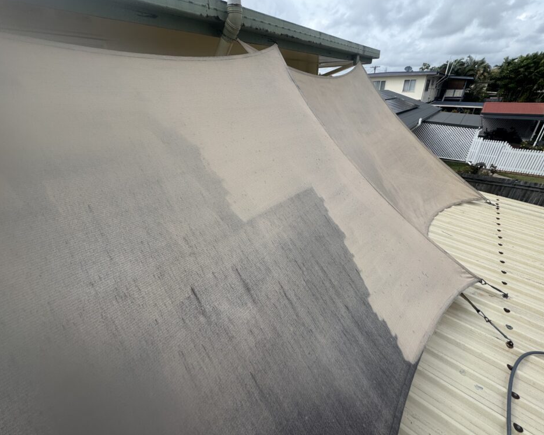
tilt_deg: -27.4
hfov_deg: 96.8
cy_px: 215
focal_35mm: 15
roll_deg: +2.8
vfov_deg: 84.0
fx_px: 241
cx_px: 278
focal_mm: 2.22
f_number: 2.2
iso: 50
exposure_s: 1/2028
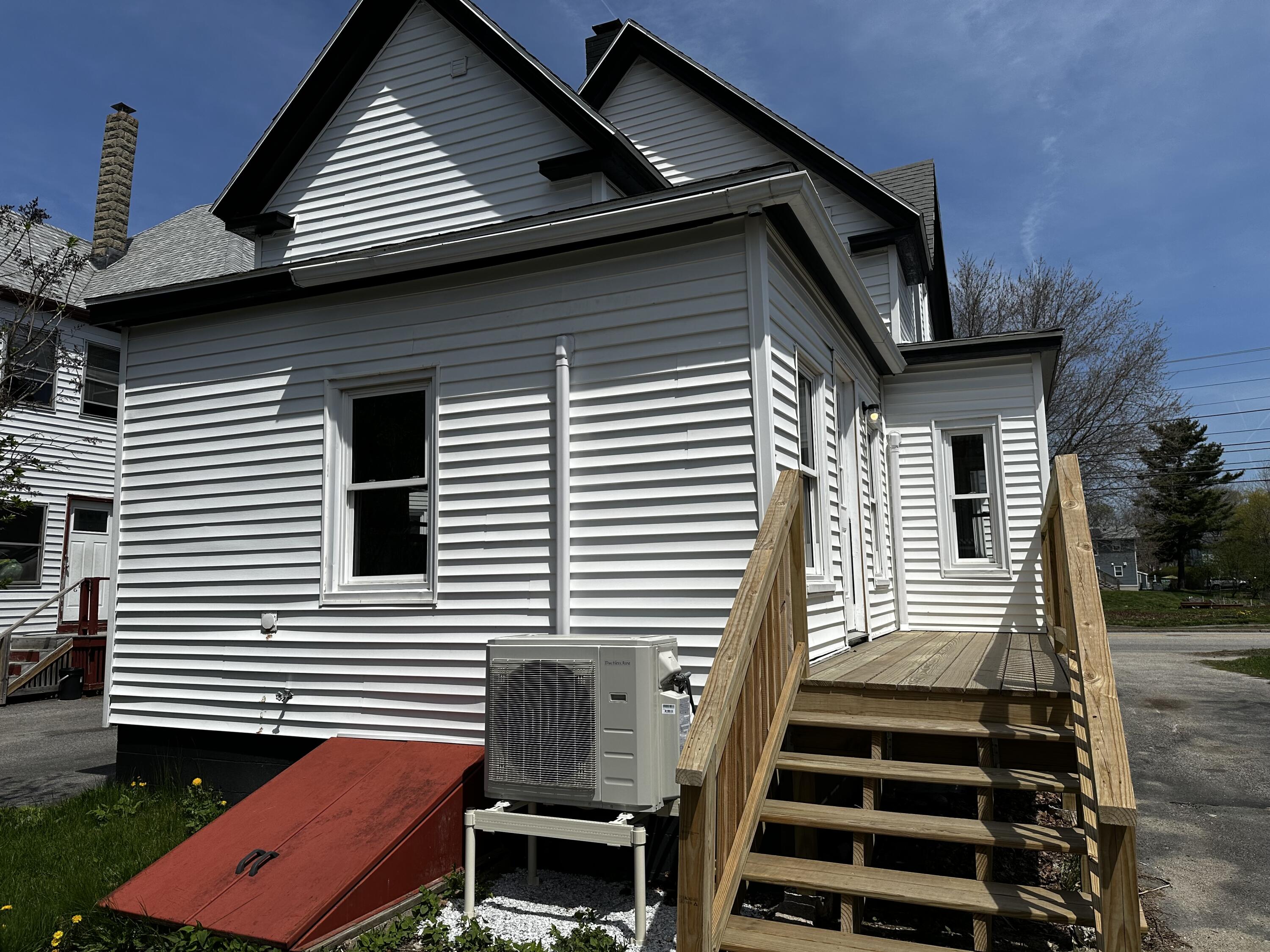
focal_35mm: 24
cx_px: 635
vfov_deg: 56.8
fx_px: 881
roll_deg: +0.4
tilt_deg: +8.0
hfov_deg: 71.6
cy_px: 476
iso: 80
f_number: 1.78
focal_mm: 6.86
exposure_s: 1/9709
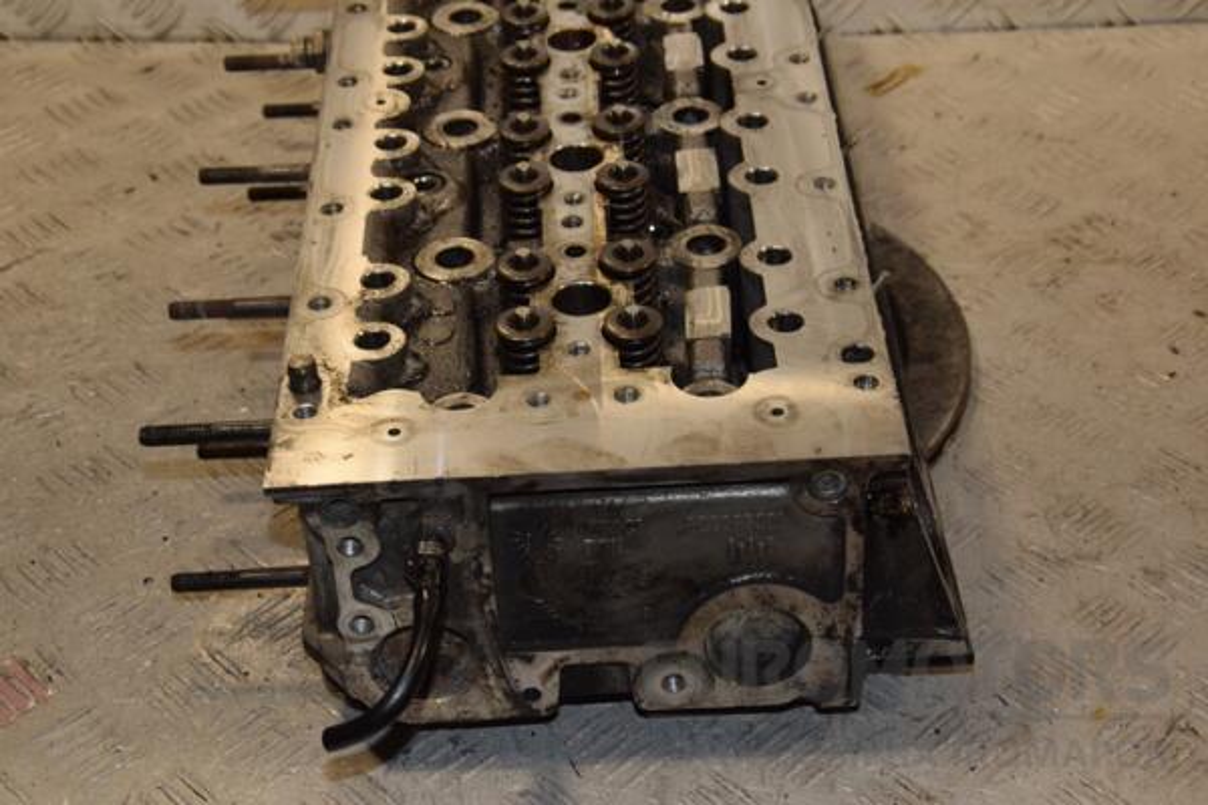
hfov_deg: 29.9
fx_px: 2265
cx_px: 604
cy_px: 402
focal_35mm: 68
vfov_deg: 20.2
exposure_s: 1/200
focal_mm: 45
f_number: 9
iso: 800
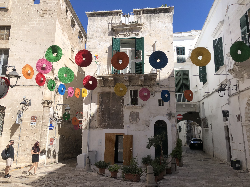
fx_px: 202
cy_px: 94
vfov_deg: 49.7
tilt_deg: +10.0
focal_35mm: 28
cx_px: 125
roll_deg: -0.5
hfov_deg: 63.4
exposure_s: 1/2433
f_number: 1.8
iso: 20
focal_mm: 4
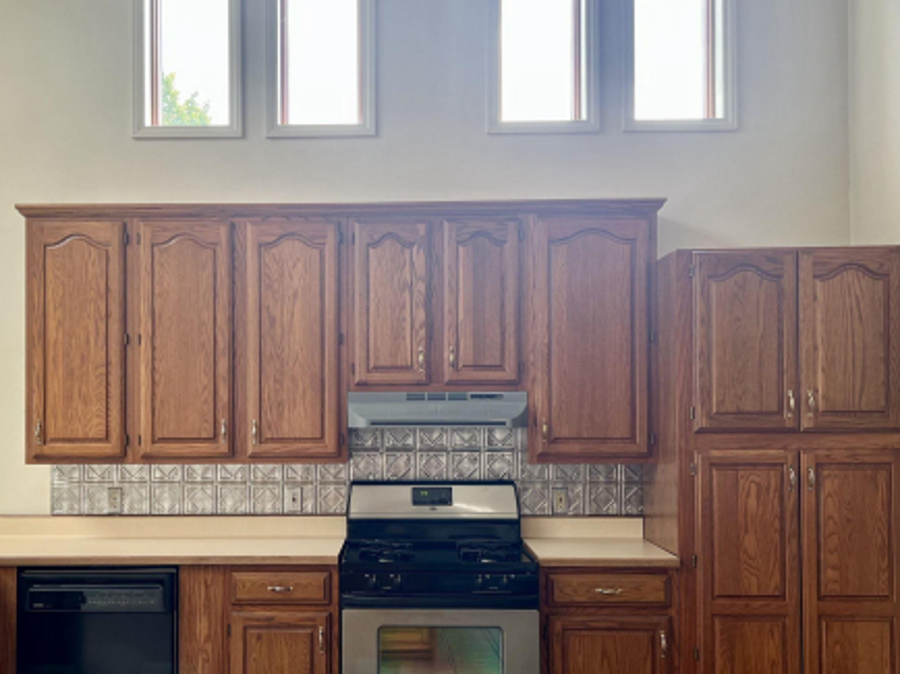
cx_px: 349
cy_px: 371
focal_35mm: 40
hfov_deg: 46.5
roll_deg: +0.8
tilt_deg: +0.8
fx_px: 1039
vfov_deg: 35.9
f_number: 1.5
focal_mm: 5.7
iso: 50
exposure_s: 1/120
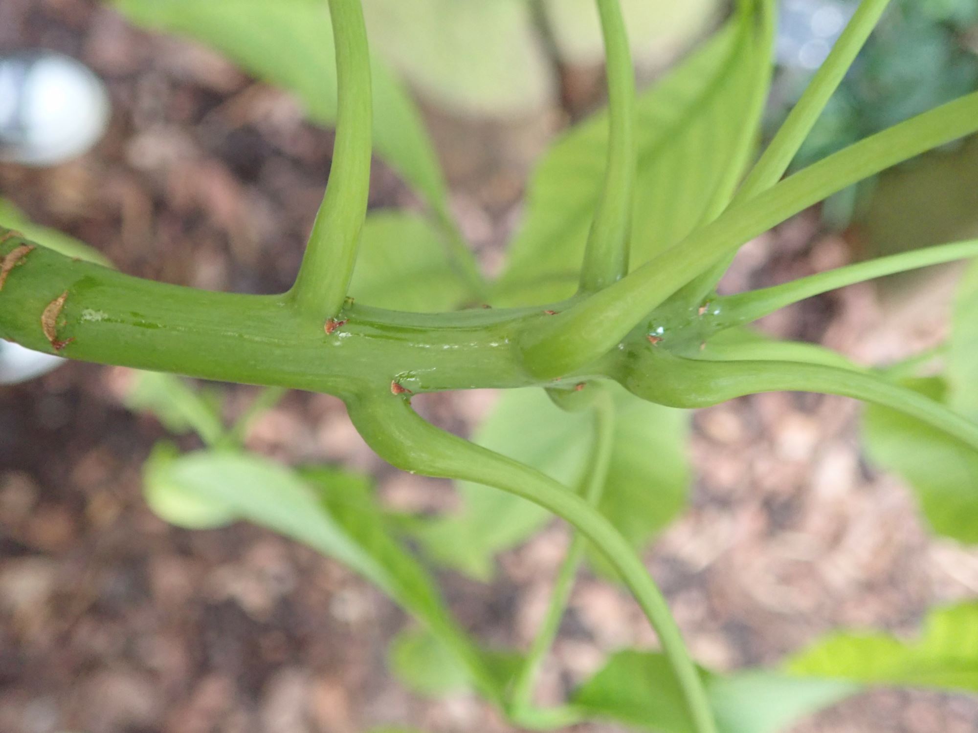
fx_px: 848
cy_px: 366
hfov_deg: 60.0
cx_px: 489
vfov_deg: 46.8
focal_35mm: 30
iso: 800
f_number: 2.3
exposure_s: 1/80
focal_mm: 5.5
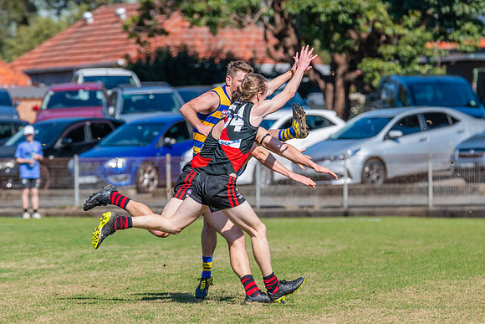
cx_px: 236
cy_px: 125
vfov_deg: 3.0
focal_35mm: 453
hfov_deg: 4.5
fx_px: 6106
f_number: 9
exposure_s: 1/1600
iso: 800
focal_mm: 360
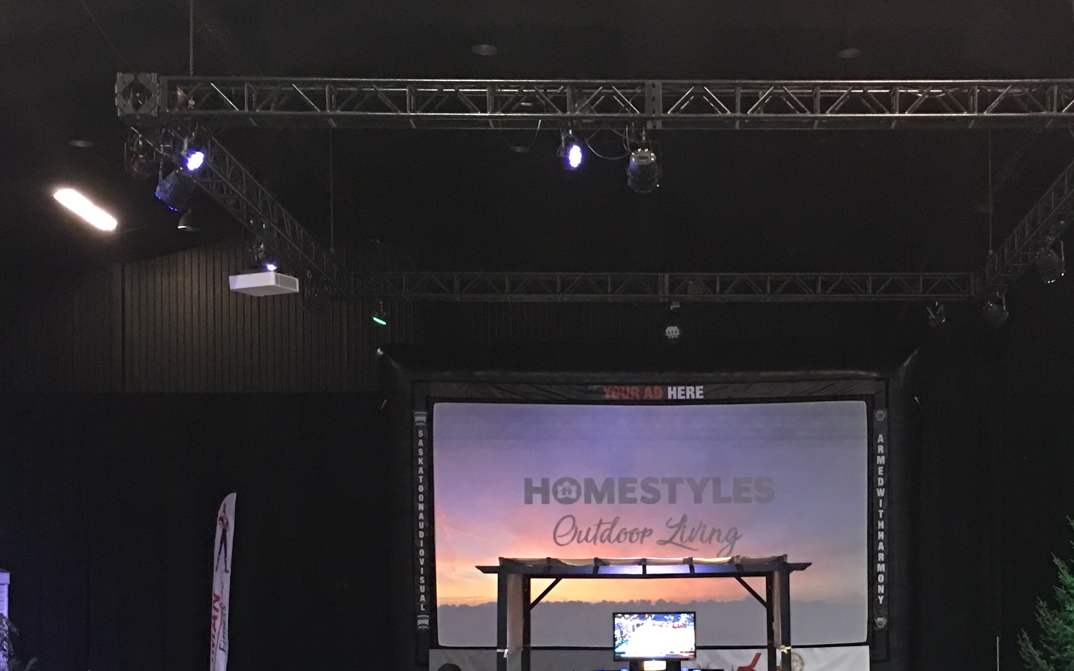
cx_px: 748
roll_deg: -0.1
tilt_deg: +0.1
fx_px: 1815
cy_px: 631
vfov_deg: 20.4
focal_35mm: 62
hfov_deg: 32.6
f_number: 2.2
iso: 64
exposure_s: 1/4
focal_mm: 4.15
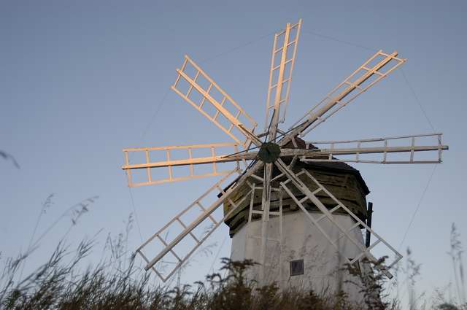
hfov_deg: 41.2
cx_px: 234
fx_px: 622
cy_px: 155
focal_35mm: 48
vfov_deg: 28.0
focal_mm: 32
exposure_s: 1/500
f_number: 4.5
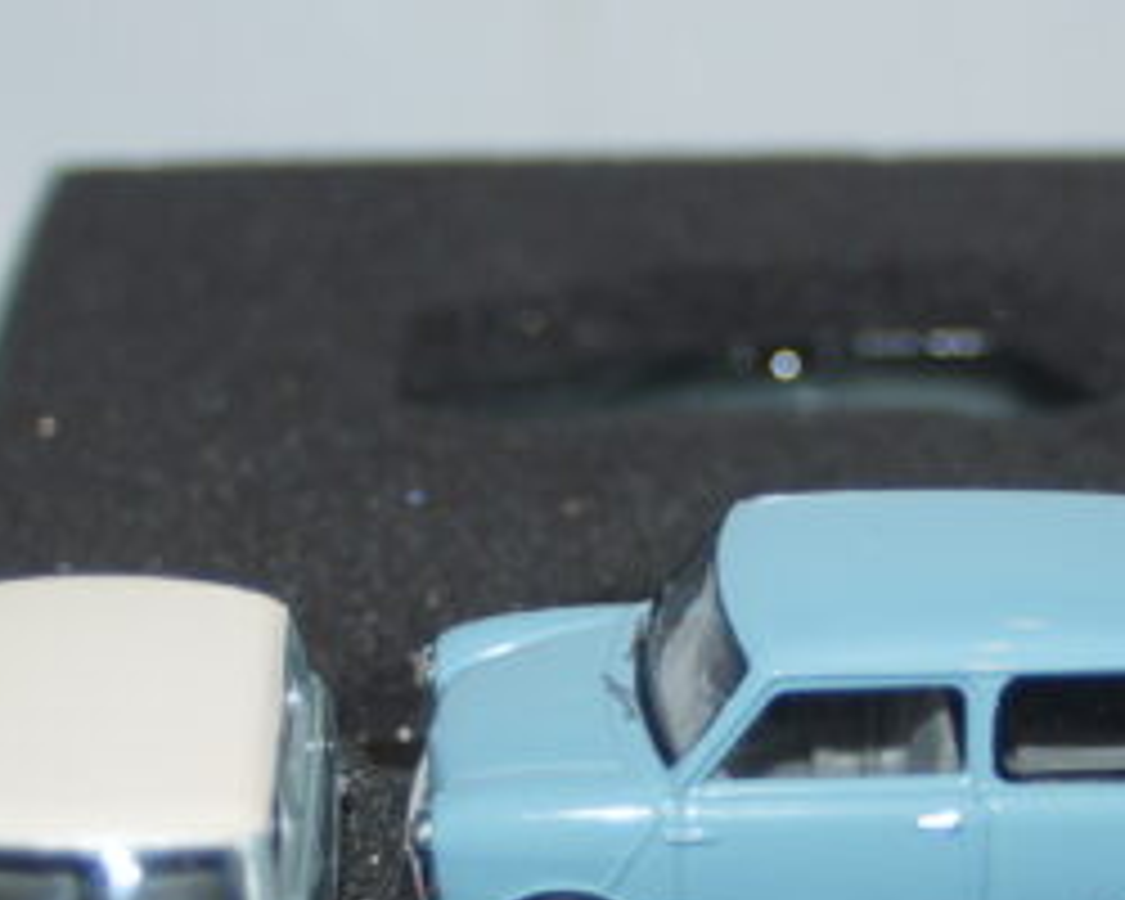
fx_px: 3933
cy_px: 634
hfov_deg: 16.2
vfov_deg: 13.0
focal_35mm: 118
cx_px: 756
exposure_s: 1/100
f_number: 4
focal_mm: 35
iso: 125
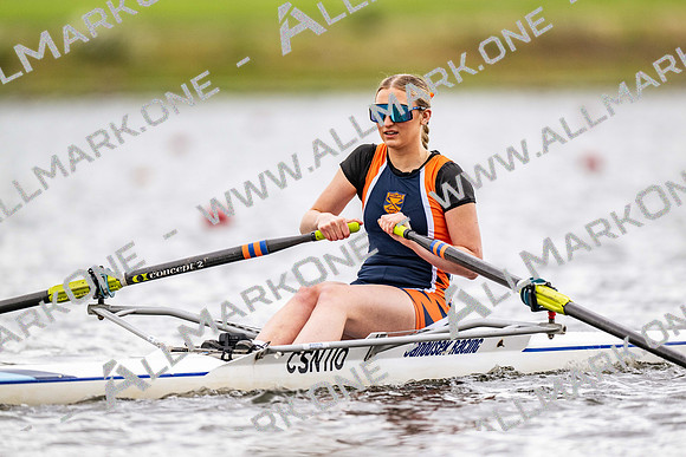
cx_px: 343
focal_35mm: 600
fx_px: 11435
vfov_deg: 2.3
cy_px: 228
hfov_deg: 3.4
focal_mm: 600
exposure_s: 1/2500
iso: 720
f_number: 4
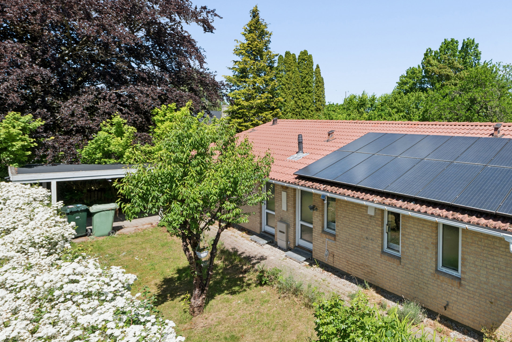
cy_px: 145
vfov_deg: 57.0
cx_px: 392
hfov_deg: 72.4
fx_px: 313
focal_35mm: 22
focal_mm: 14
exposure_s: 1/160
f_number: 13
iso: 180
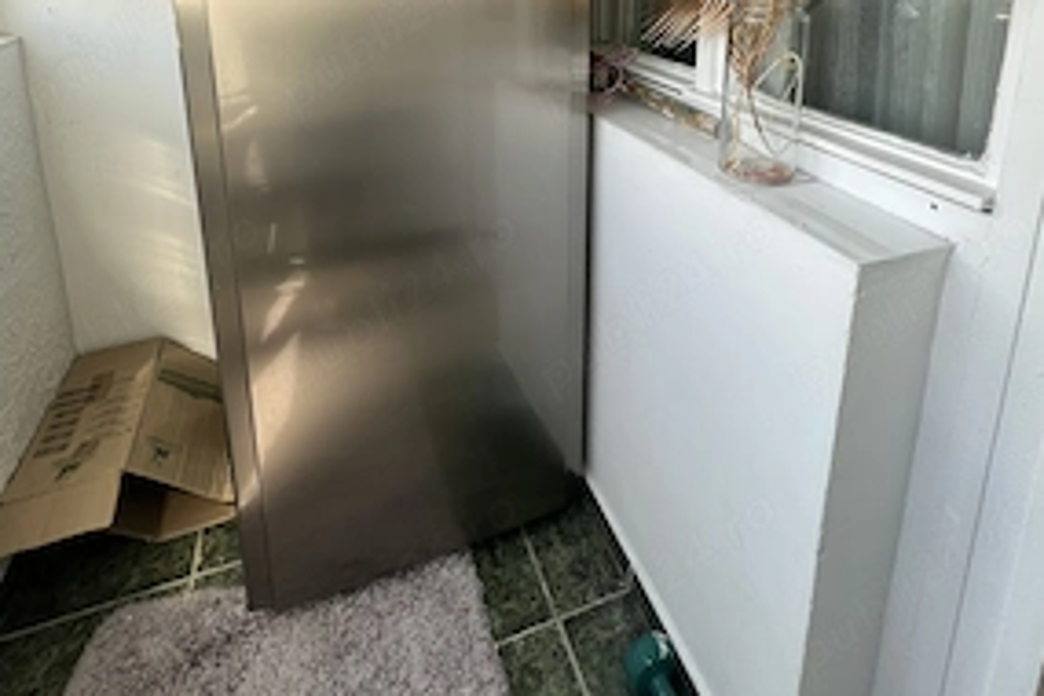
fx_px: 551
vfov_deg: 56.7
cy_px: 84
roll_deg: +0.7
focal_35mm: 19
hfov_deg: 86.9
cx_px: 527
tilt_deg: -11.4
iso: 40
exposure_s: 1/100
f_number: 1.8
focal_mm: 1.57
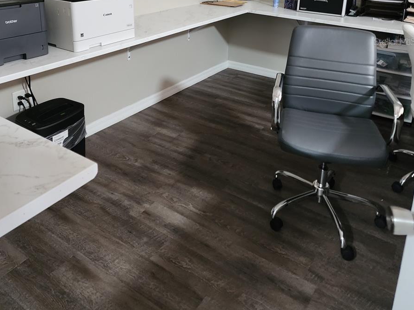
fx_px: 371
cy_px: 41
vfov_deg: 42.4
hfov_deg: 58.3
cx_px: 208
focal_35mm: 31
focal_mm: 6.4
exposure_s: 1/40
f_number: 1.8
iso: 640
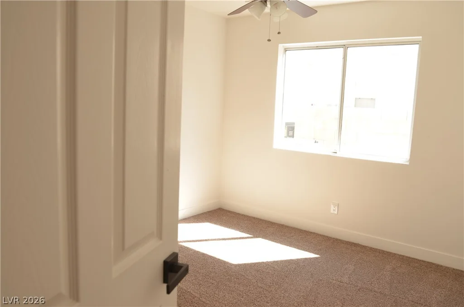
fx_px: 347
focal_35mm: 27
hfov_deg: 67.5
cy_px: 154
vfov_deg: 47.7
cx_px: 232
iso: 200
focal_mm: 18
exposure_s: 1/80
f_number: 4.5
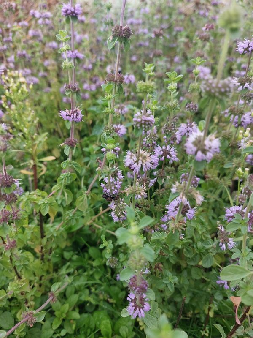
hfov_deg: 54.9
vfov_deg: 69.4
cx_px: 126
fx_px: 244
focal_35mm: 25
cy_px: 169
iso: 32
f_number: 1.8
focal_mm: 5.23
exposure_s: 1/100
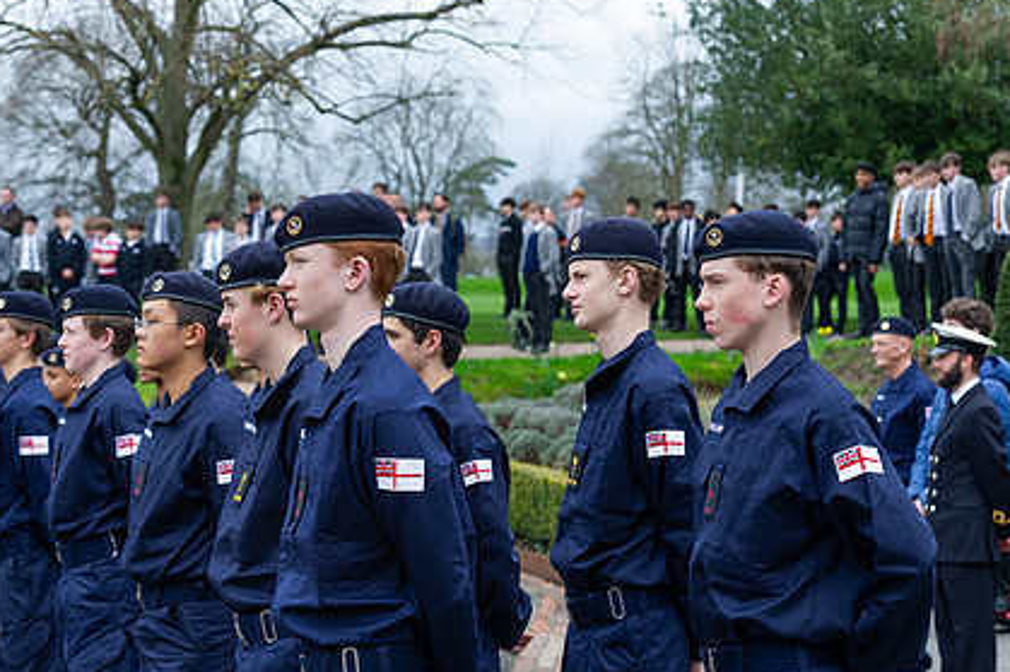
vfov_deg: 12.7
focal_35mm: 108
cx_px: 336
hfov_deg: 18.9
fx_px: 3029
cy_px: 429
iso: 450
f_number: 6.3
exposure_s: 1/250
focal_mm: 75
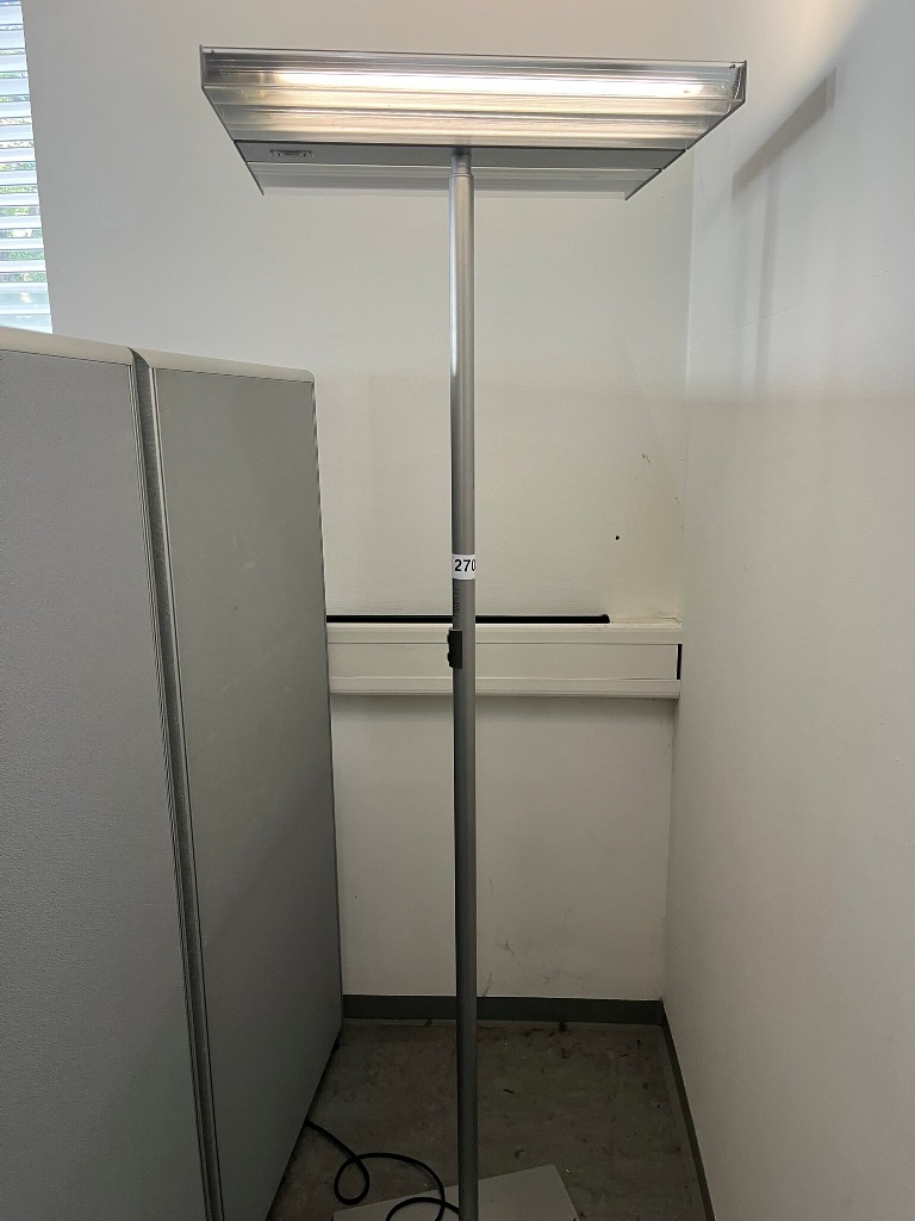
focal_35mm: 26
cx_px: 458
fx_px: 916
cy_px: 610
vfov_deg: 67.3
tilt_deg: -9.9
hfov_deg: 53.1
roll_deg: +1.7
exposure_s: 1/93
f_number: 1.6
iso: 125
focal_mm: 5.1
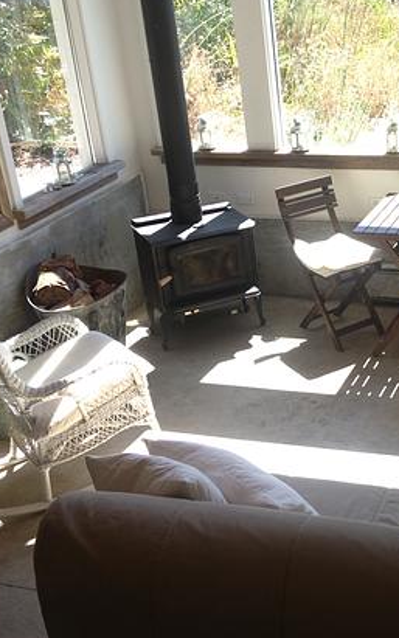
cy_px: 355
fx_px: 974
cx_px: 357
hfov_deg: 22.6
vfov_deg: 36.2
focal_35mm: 56
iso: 50
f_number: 2.4
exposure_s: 1/143
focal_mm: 4.28
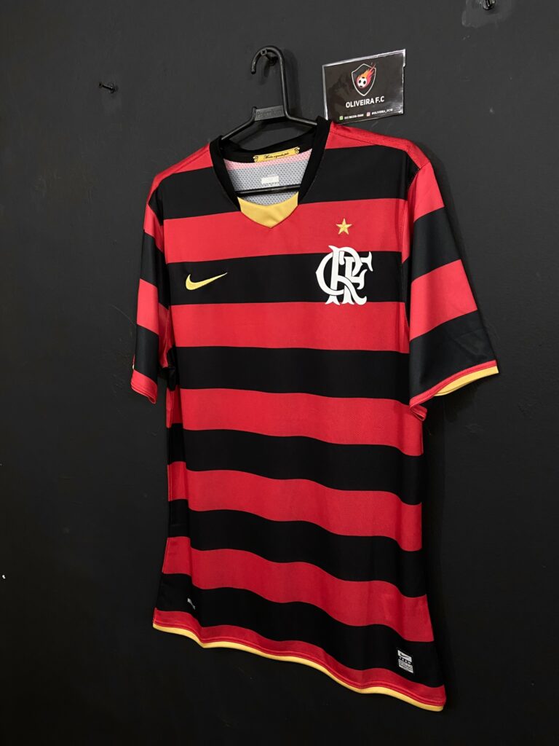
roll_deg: +2.5
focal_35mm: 26
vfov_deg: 67.3
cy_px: 373
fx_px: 560
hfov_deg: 53.1
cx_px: 280
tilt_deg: -8.0
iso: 320
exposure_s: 1/60
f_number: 1.8
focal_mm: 4.25
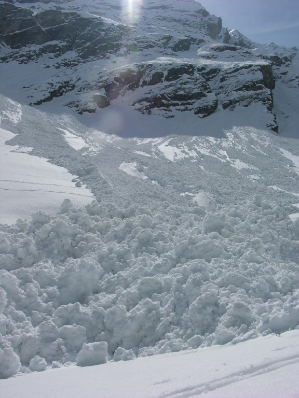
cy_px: 199
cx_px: 150
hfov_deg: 40.7
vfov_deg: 52.6
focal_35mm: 35
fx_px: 403
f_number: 8
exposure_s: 1/558
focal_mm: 8.9
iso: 50
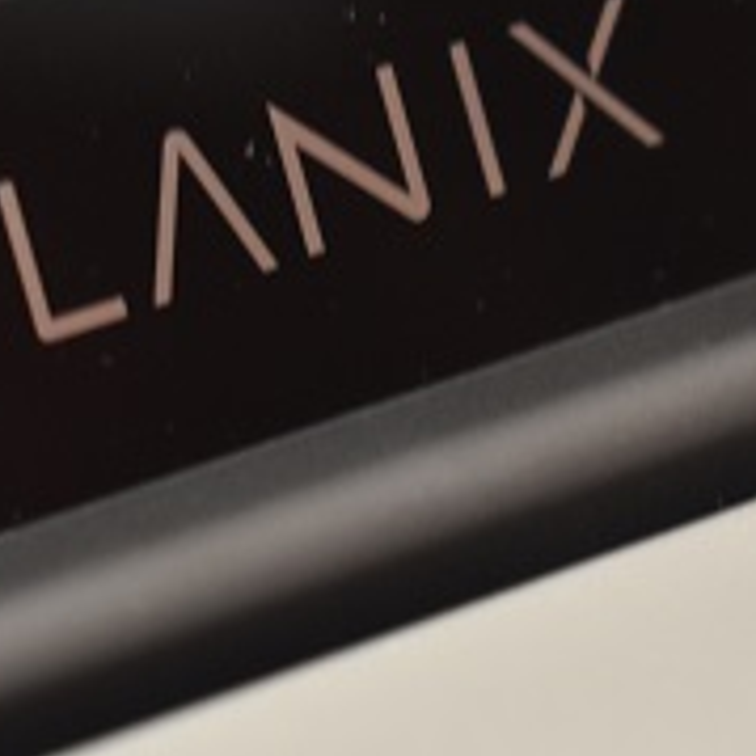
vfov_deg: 7.4
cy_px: 182
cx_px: 325
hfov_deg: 7.4
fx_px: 5817
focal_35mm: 235
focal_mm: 55
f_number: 5.6
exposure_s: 1/13
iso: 1600
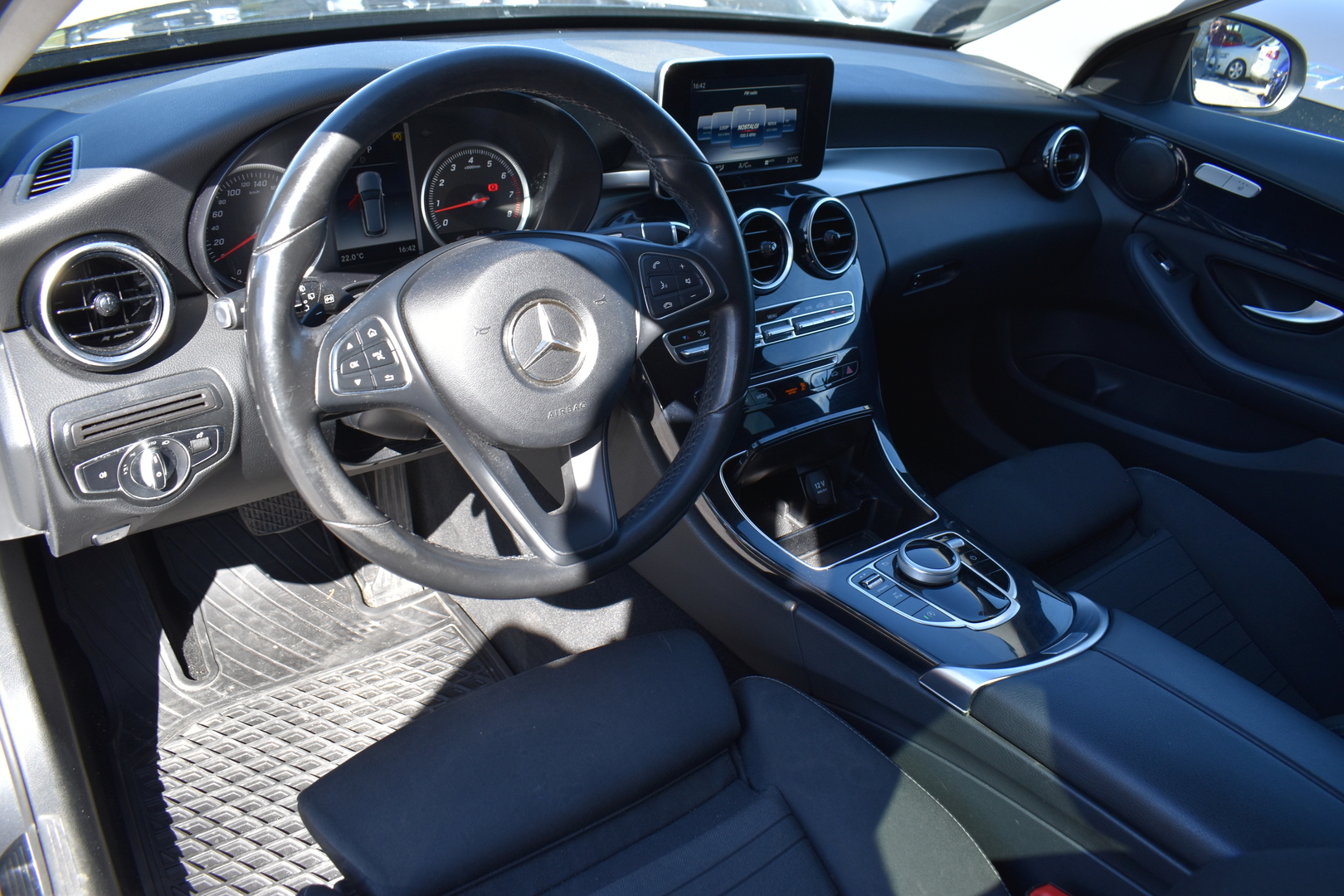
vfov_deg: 47.9
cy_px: 448
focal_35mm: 27
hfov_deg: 67.4
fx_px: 1008
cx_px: 672
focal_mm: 18
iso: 200
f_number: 5.6
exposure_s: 1/180
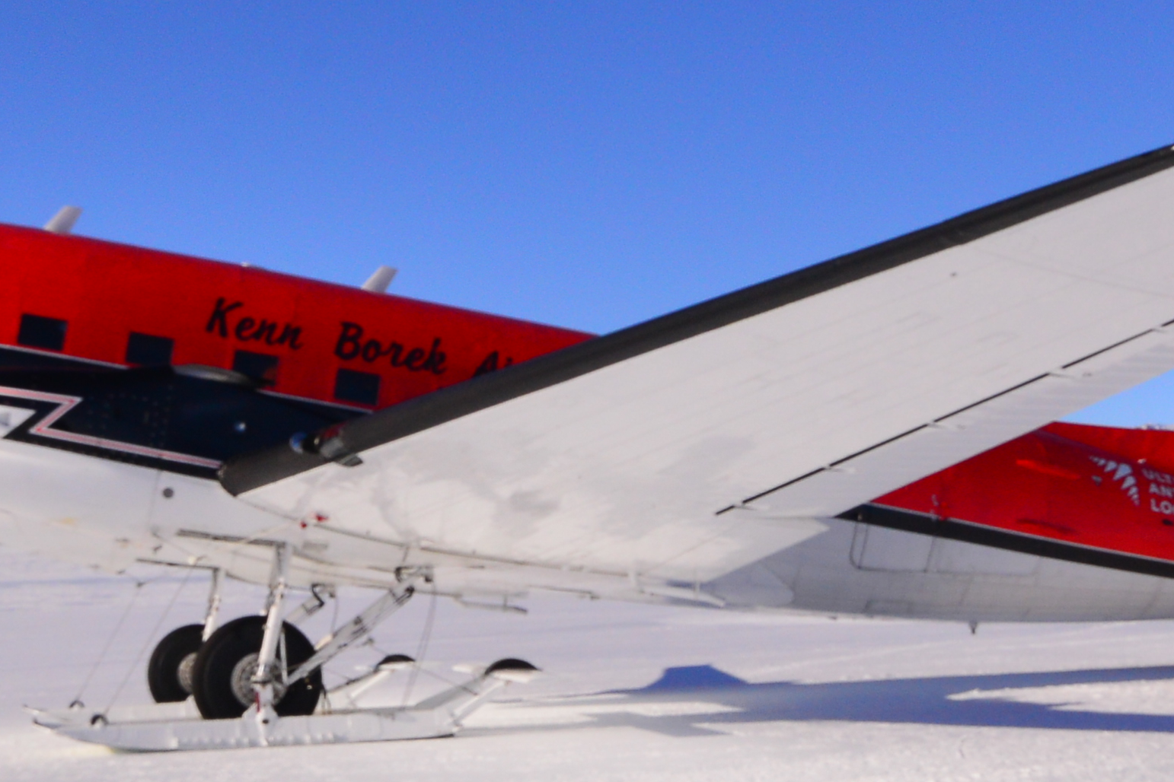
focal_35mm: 68
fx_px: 2217
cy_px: 488
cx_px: 503
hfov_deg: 29.6
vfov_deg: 20.0
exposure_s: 1/3200
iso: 800
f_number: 9
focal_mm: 19
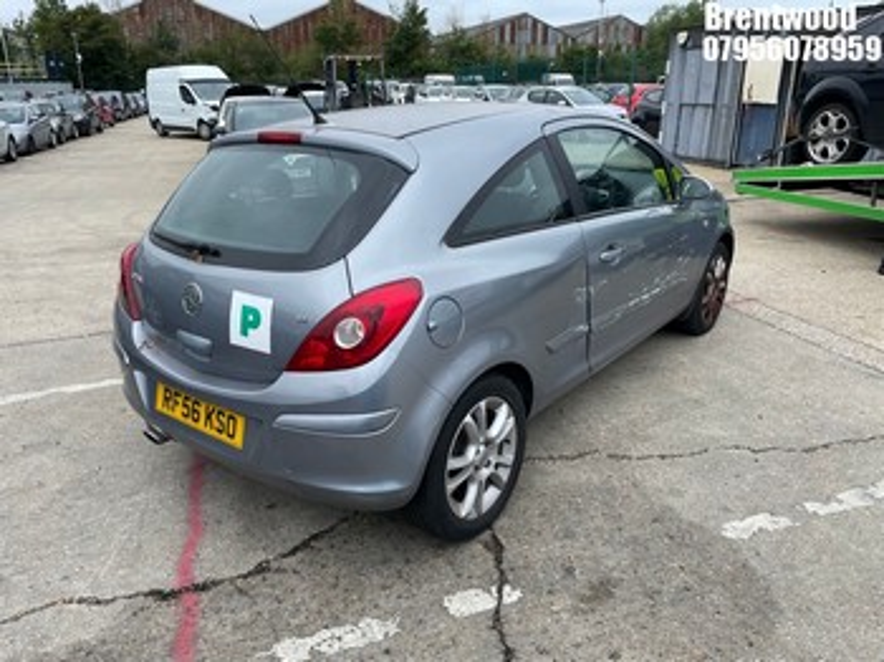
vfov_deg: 53.0
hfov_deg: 67.3
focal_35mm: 26
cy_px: 331
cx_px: 442
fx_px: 664
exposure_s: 1/1453
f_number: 1.6
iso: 32
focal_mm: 4.2
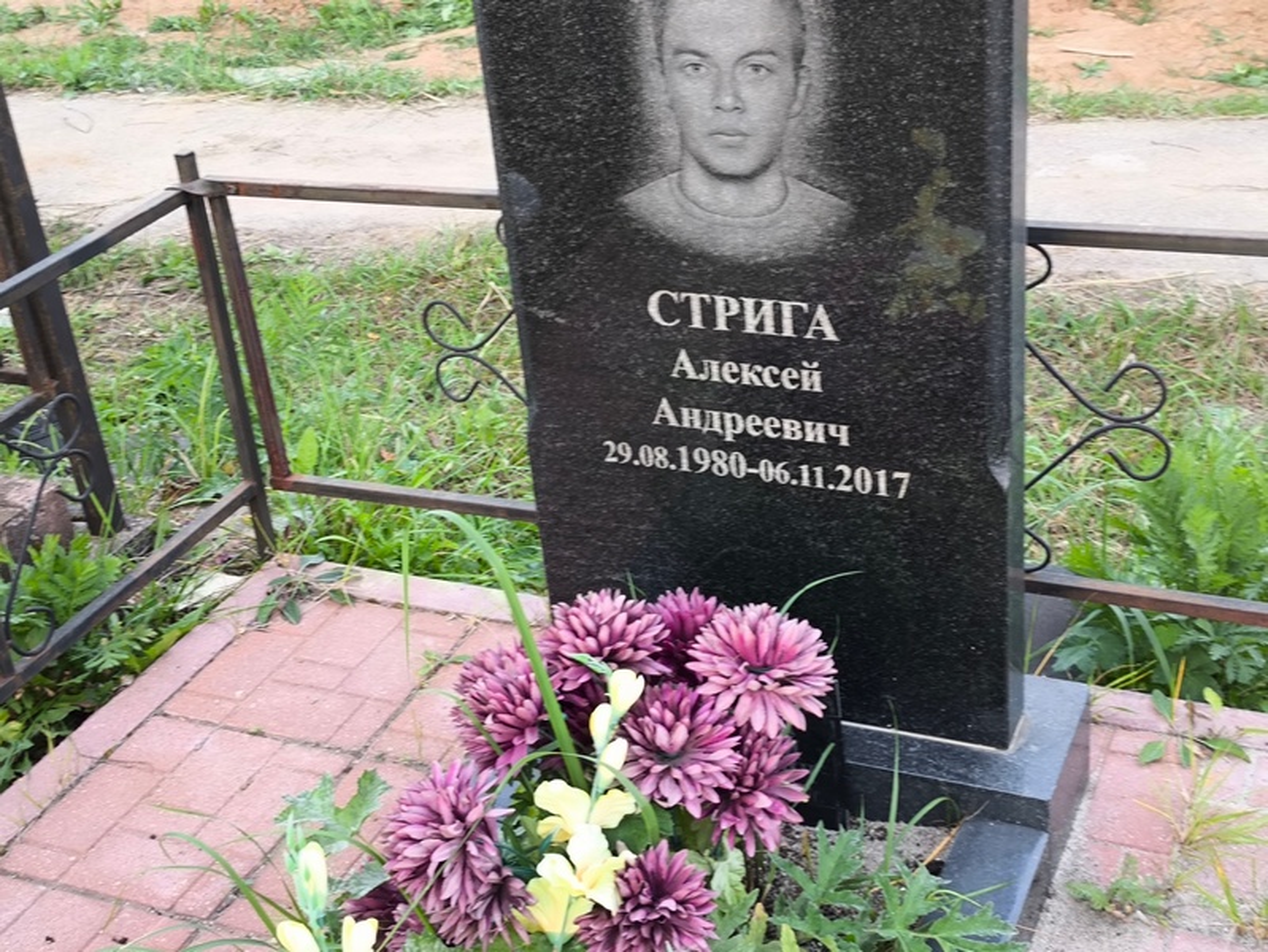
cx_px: 634
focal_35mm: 50
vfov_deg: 29.1
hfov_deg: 38.2
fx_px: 1832
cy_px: 476
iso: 80
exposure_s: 1/50
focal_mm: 4.71
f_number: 1.7
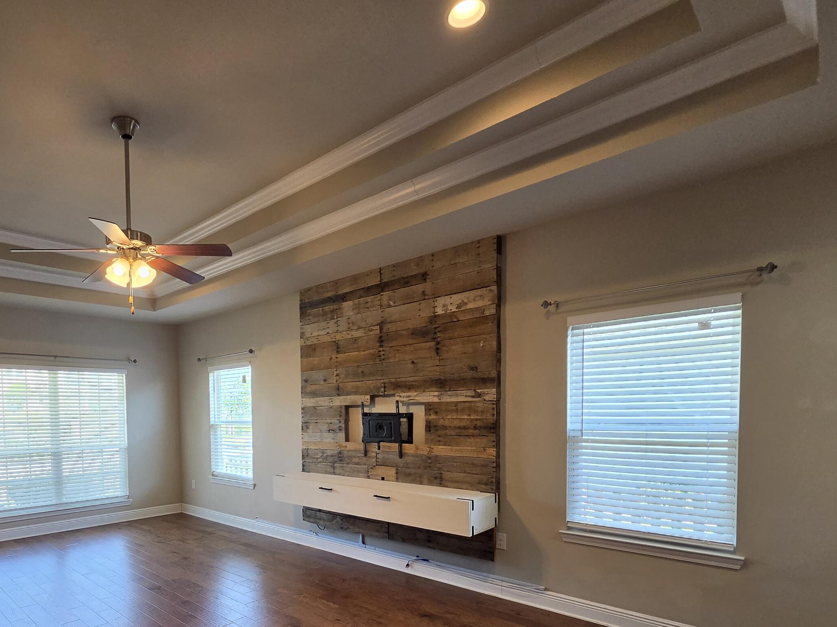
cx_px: 282
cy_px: 438
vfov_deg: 66.1
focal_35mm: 19
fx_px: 459
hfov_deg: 81.9
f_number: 2.2
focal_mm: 2.2
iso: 250
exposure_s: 1/120
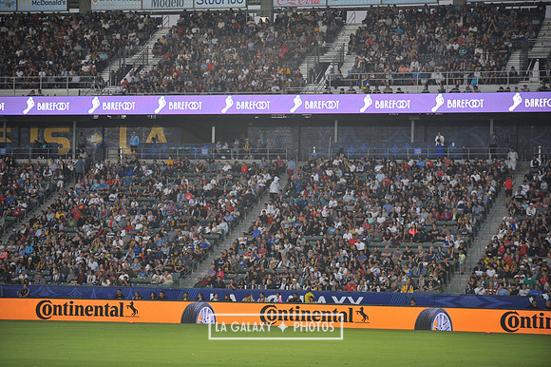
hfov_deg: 16.4
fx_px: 1912
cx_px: 276
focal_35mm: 125
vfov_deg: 11.0
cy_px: 184
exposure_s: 1/1000
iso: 1250
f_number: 2.8
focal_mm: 125
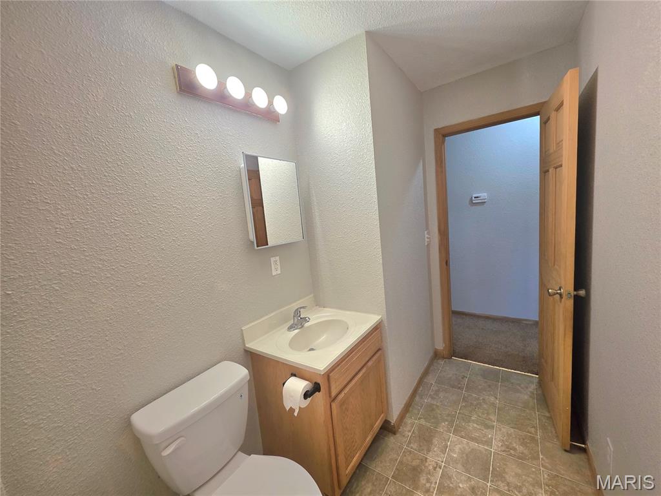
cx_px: 330
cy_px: 248
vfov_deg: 89.9
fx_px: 248
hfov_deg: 106.2
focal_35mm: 13
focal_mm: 2.2
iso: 125
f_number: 1.9
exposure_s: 1/120
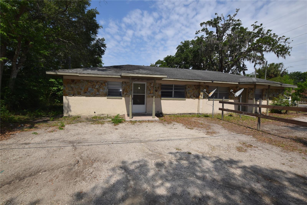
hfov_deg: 100.4
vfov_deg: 77.3
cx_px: 154
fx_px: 128
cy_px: 102
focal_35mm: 15
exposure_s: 1/200
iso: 100
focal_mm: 10
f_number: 11
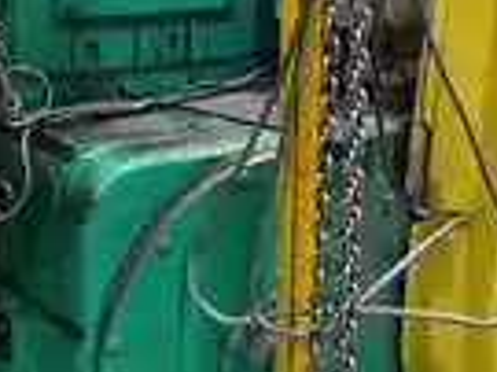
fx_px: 1191
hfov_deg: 23.5
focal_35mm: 83
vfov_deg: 17.7
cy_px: 129
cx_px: 188
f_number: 3.5
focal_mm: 14
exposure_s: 1/30
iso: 1600
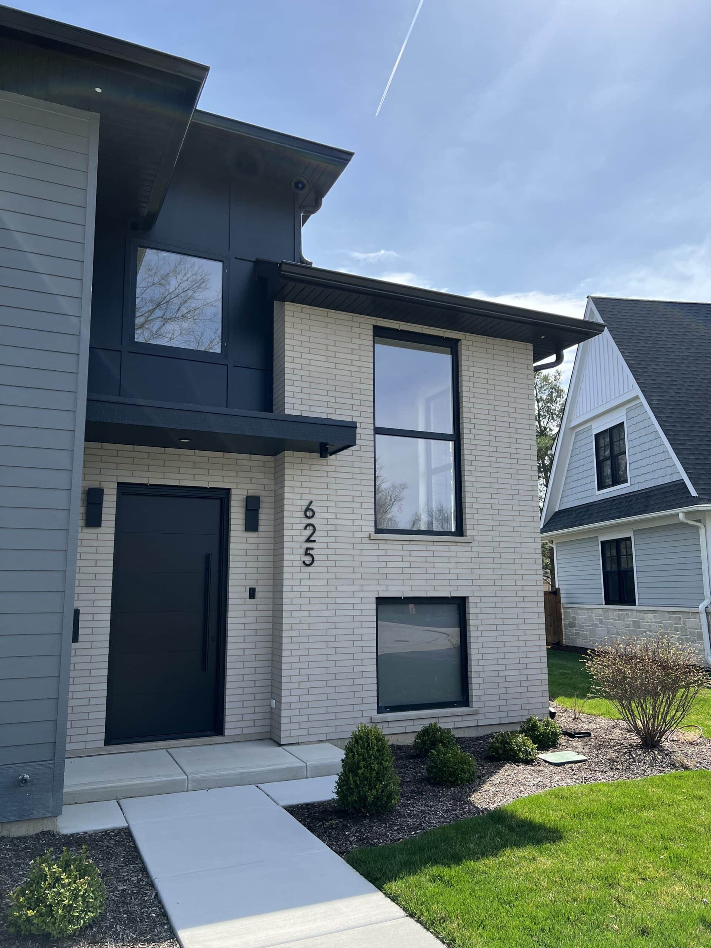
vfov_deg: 67.3
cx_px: 356
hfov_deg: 53.1
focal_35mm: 26
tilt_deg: +9.9
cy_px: 474
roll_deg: +1.3
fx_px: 712
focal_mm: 5.7
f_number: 1.5
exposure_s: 1/3257
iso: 50
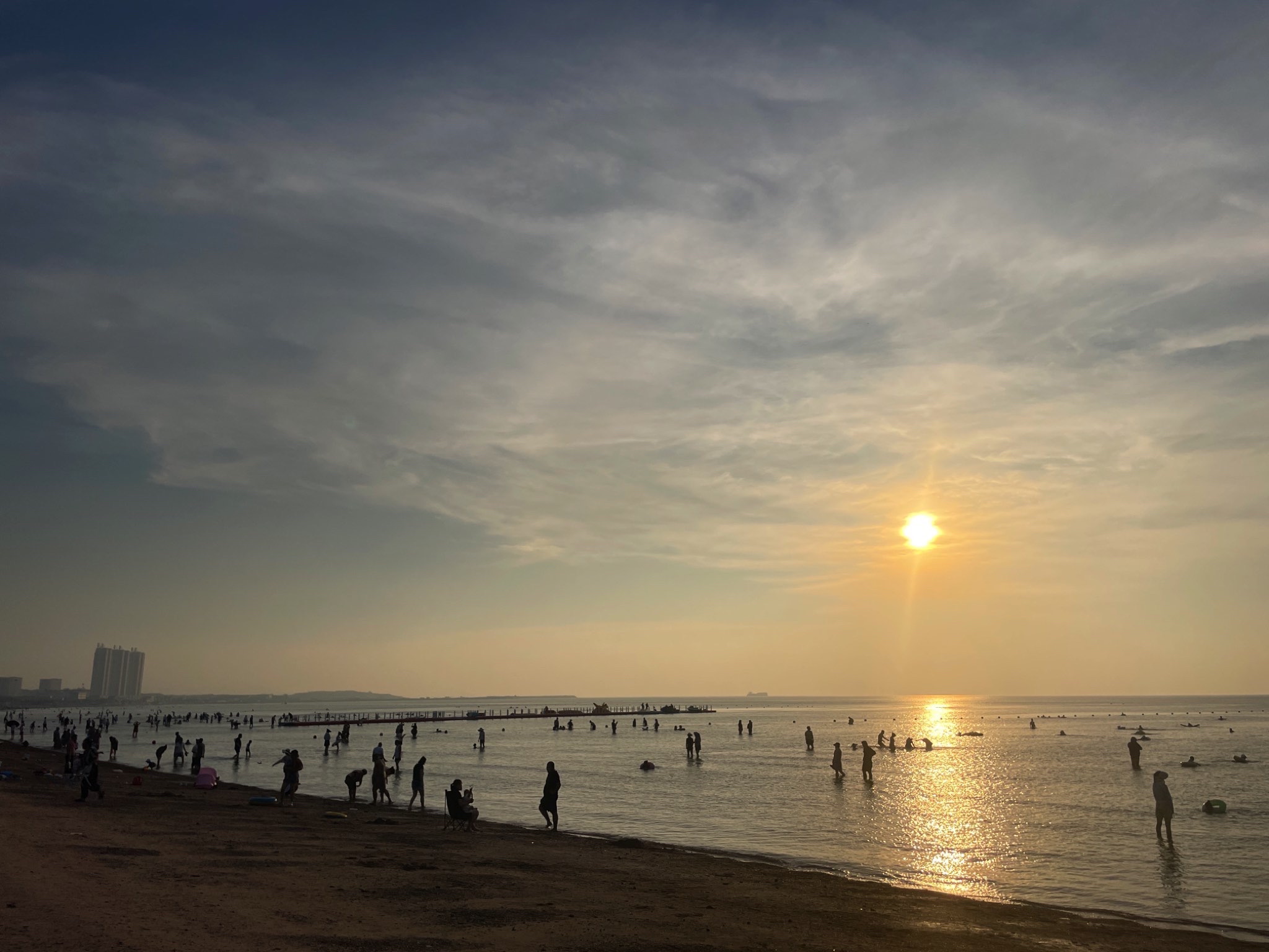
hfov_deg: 67.3
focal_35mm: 26
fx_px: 953
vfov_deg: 53.1
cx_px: 634
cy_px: 476
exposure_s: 1/11905
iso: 32
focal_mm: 4.2
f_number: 1.6
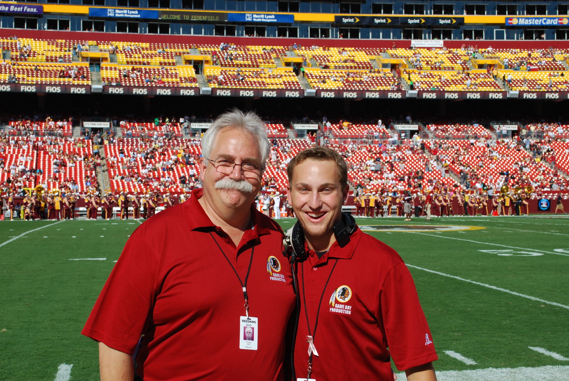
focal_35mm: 51
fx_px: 807
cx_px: 267
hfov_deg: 38.8
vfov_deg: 26.6
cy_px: 193
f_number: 9
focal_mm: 32
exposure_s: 1/320
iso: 100
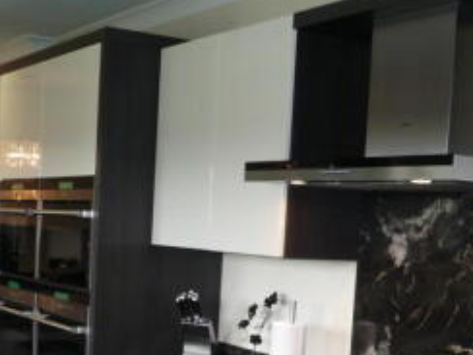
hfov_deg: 29.0
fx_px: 916
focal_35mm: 67
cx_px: 224
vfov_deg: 21.0
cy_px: 381
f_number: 2.8
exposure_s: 1/30
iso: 100
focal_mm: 4.6
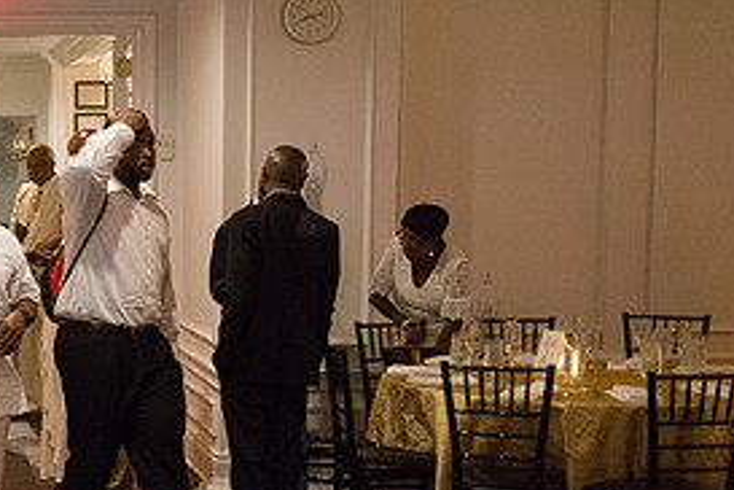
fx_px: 1570
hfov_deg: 24.8
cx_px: -35
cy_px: 319
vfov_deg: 17.7
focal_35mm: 77
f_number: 2
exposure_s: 1/200
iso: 4000
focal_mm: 35
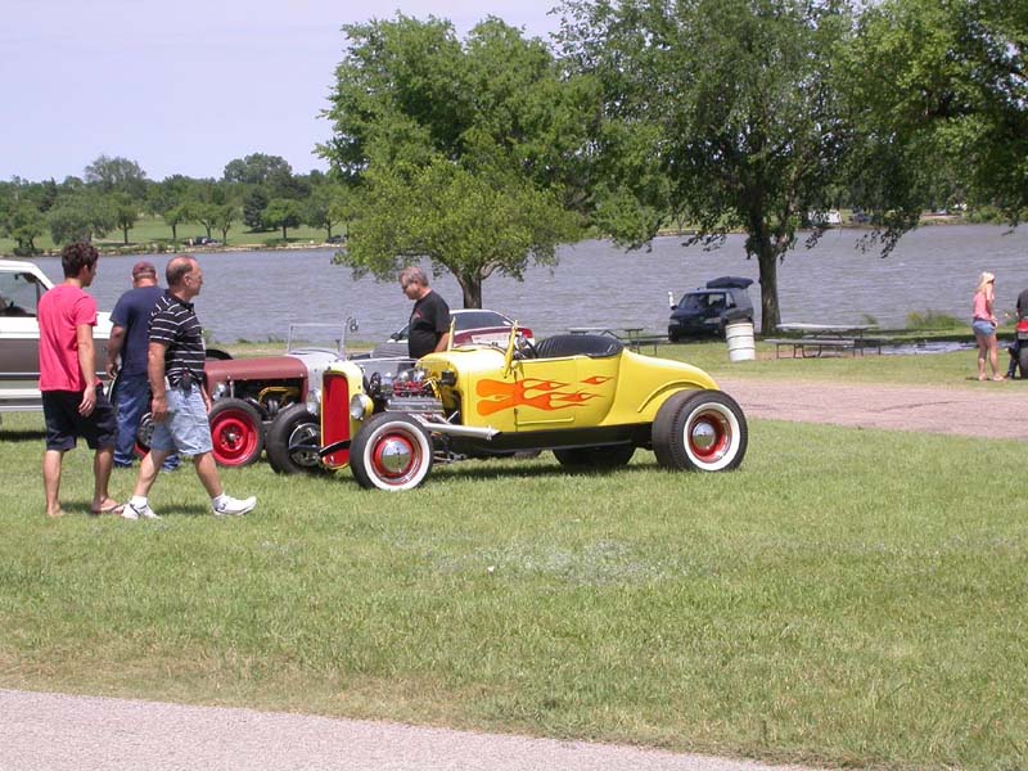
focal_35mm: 92
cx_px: 514
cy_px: 386
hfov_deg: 21.3
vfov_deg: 16.1
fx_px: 2732
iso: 100
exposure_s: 1/406
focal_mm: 19.1
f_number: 6.1
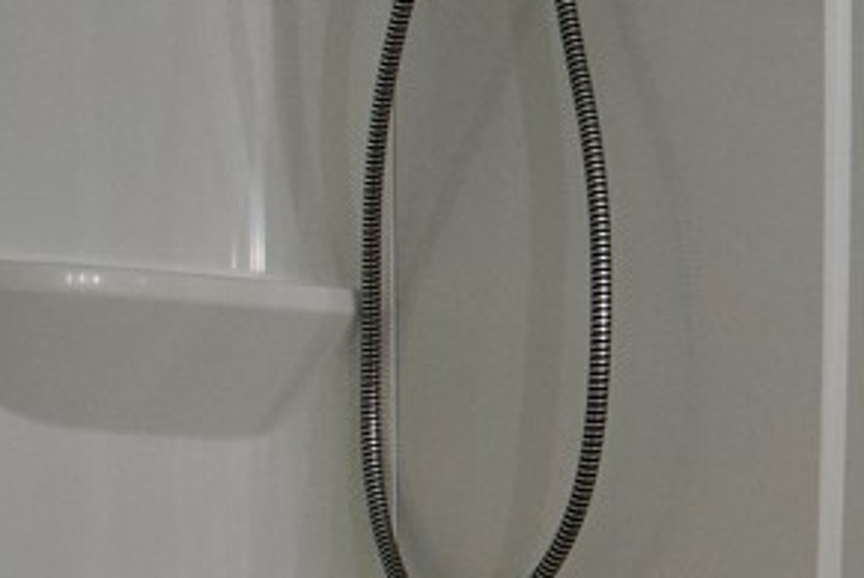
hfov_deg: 18.2
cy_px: 584
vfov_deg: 13.4
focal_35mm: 101
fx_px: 2426
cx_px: 1248
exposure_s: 1/125
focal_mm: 18
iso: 1250
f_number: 5.6
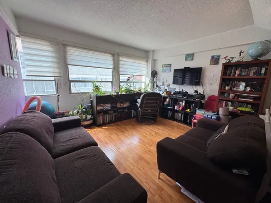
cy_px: 102
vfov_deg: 85.7
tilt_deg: -10.7
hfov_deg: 102.1
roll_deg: -1.8
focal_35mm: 14
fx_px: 110
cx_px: 136
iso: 64
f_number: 2.2
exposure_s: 1/120
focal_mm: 2.22
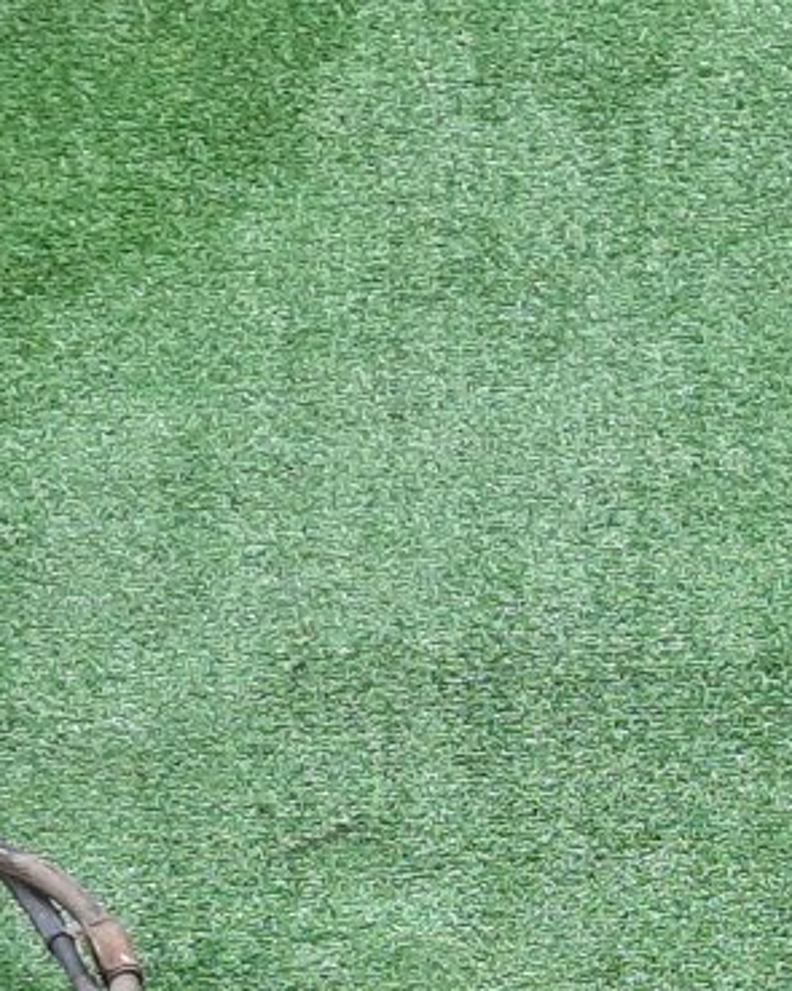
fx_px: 2902
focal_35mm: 99
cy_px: 1230
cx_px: 746
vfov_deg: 18.3
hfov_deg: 15.3
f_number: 1.7
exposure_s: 1/50
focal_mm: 3.93
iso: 175
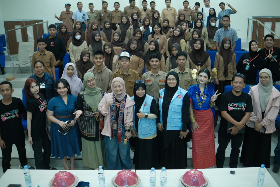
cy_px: 94
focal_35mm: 35
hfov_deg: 54.4
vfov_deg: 37.9
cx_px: 140
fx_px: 272
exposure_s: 1/160
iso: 800
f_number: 1.3
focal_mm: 23
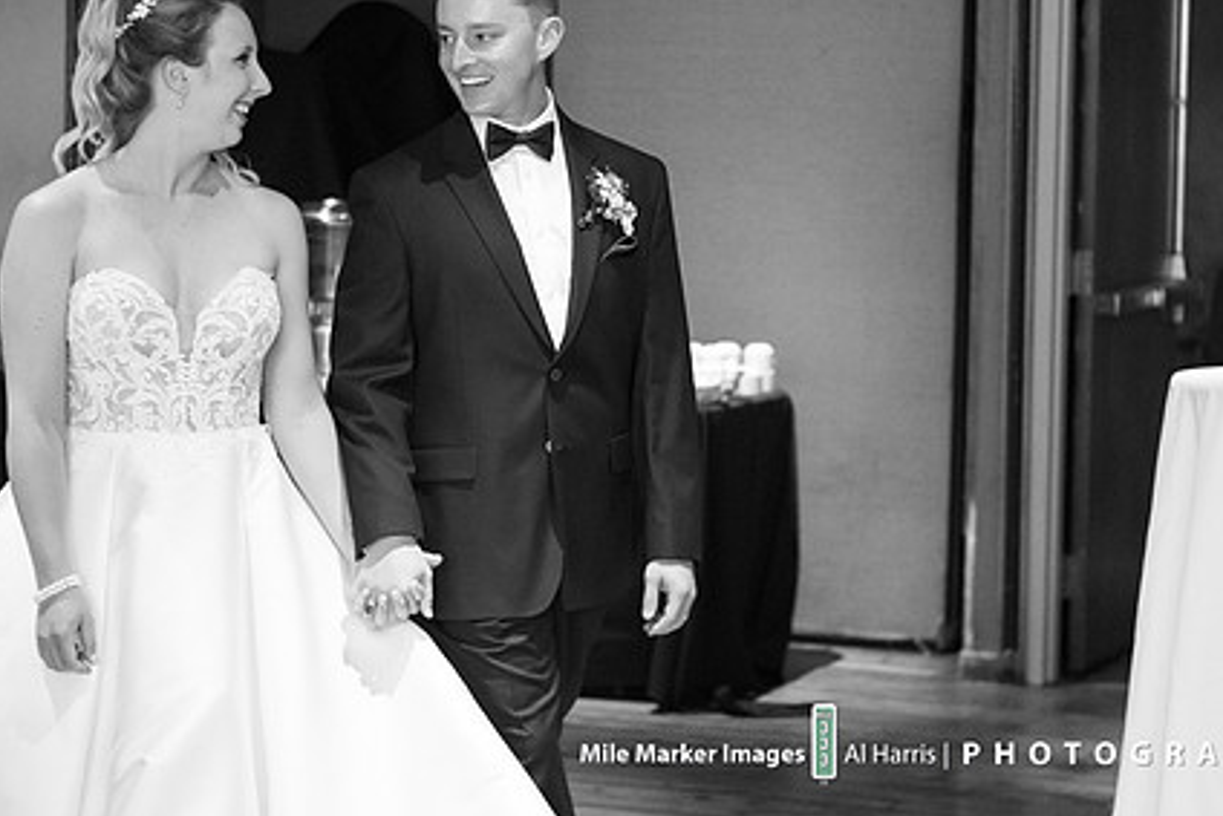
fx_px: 3636
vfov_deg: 12.8
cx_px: 593
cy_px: 227
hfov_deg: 19.1
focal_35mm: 107
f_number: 3.5
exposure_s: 1/400
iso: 6400
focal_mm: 70
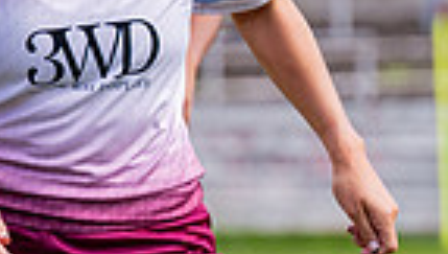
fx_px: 12375
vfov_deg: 1.2
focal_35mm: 1040
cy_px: 152
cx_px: -36
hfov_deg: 2.1
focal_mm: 165
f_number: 4
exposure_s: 1/1600
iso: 400
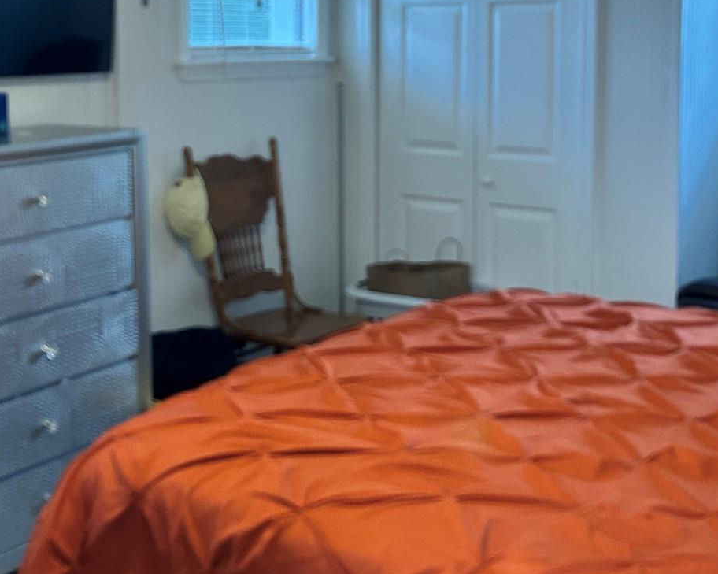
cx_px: 350
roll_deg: +0.9
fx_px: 1211
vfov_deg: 26.2
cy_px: 116
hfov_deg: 33.0
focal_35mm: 57
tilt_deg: -4.8
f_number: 1.5
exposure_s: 1/60
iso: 200
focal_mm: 5.7
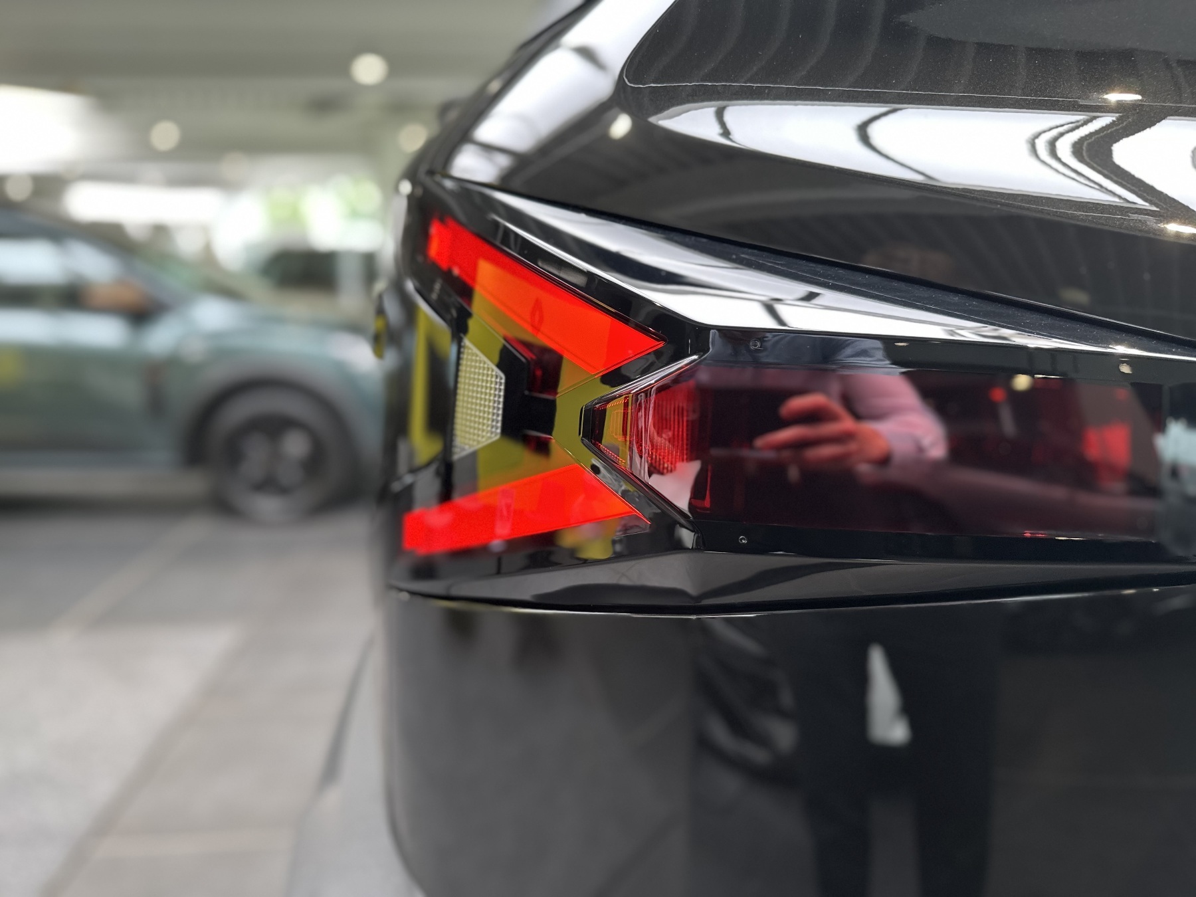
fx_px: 829
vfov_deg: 56.8
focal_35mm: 24
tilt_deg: -9.9
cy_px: 448
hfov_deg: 71.6
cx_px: 598
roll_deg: -0.3
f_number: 1.78
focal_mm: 6.86
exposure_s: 1/121
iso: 200
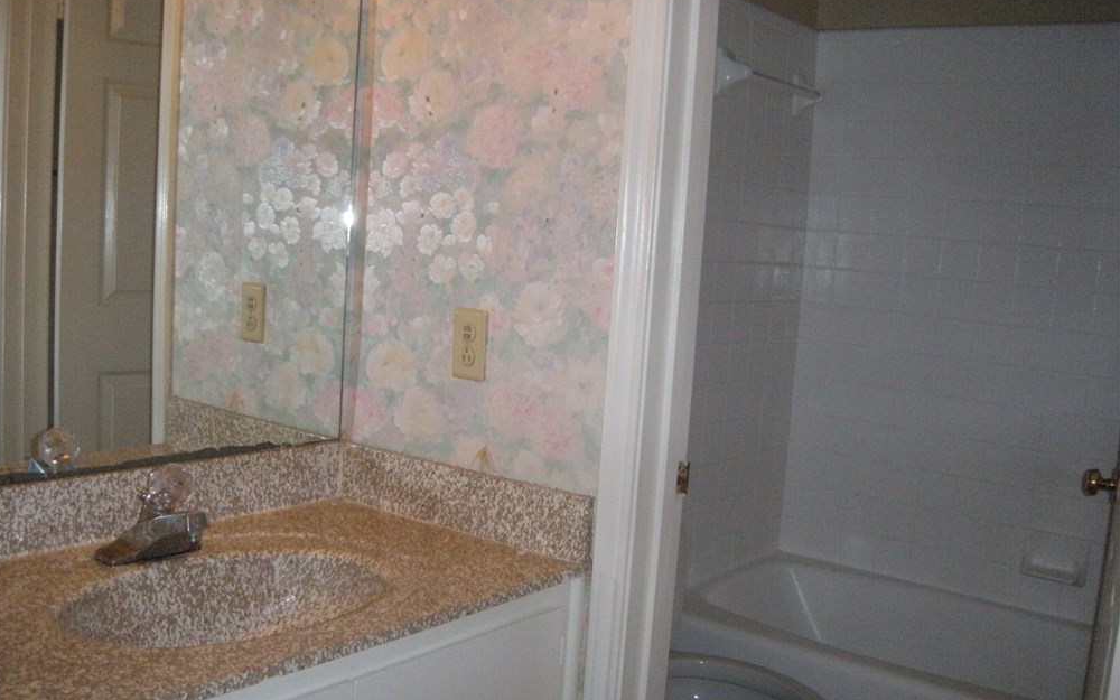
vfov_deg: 33.6
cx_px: 548
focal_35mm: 38
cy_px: 362
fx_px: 1160
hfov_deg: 51.5
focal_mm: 5.9
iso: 400
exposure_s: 1/60
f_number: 3.8
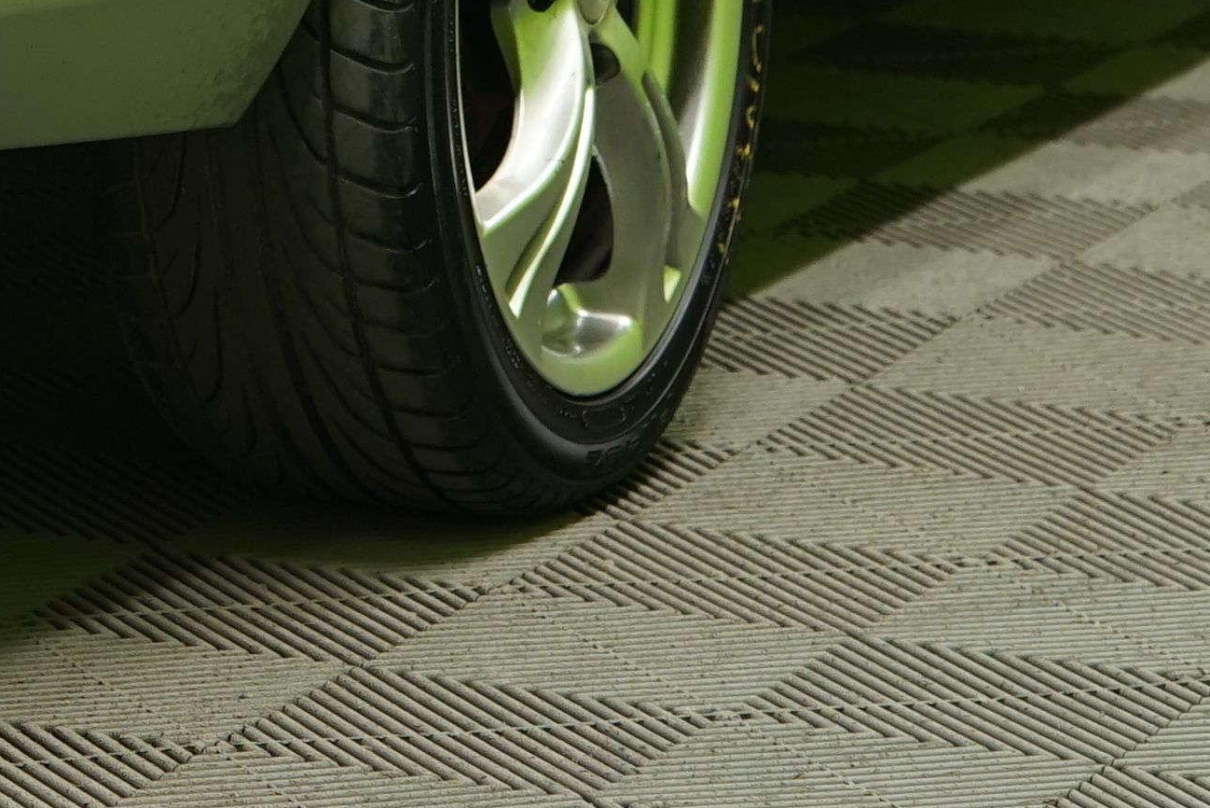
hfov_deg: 6.7
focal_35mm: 305
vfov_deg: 4.4
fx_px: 10253
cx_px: -386
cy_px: -996
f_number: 4.5
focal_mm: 66
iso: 500
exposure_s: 1/20
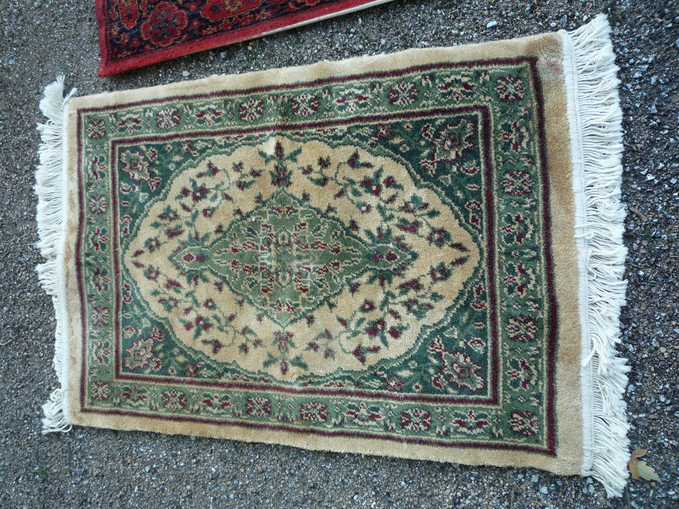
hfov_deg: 60.0
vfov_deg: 46.8
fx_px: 588
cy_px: 254
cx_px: 340
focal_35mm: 30
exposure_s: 1/50
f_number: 3.3
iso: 100
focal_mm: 5.2
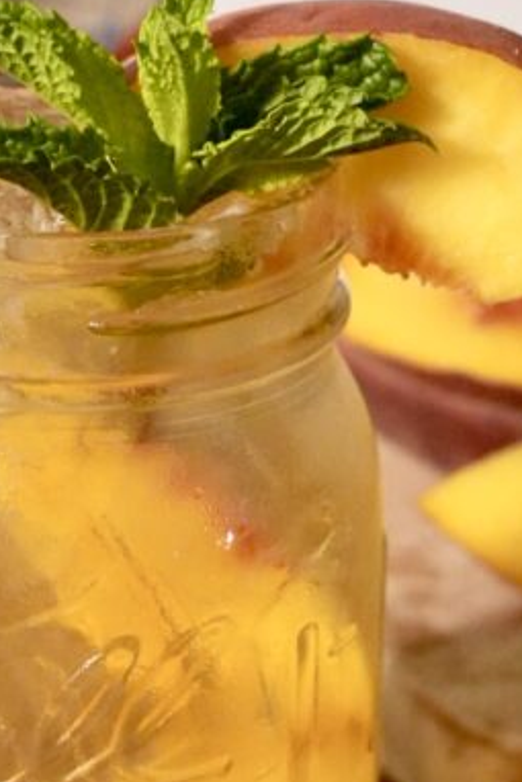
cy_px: 289
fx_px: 4367
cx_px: 4
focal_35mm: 201
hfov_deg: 6.8
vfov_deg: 10.2
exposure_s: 1/100
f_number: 6.3
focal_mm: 50
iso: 5000
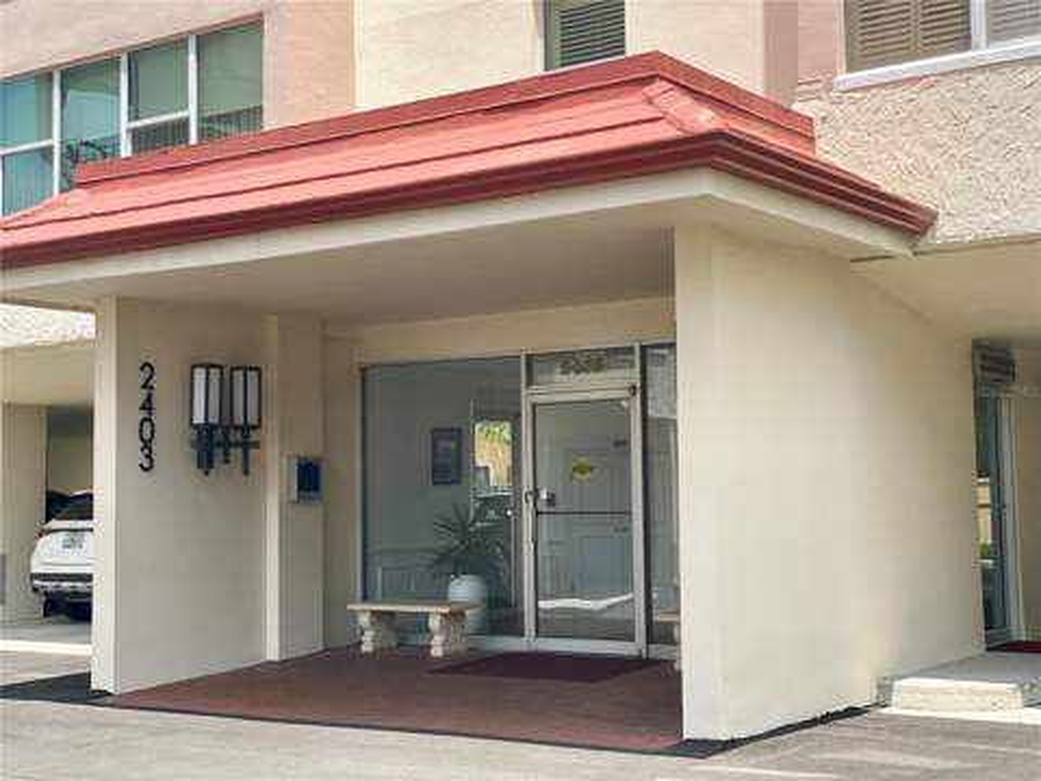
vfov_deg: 28.0
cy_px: 390
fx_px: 1564
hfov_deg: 36.8
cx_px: 520
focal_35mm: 52
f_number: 2
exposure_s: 1/841
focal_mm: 6
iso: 20
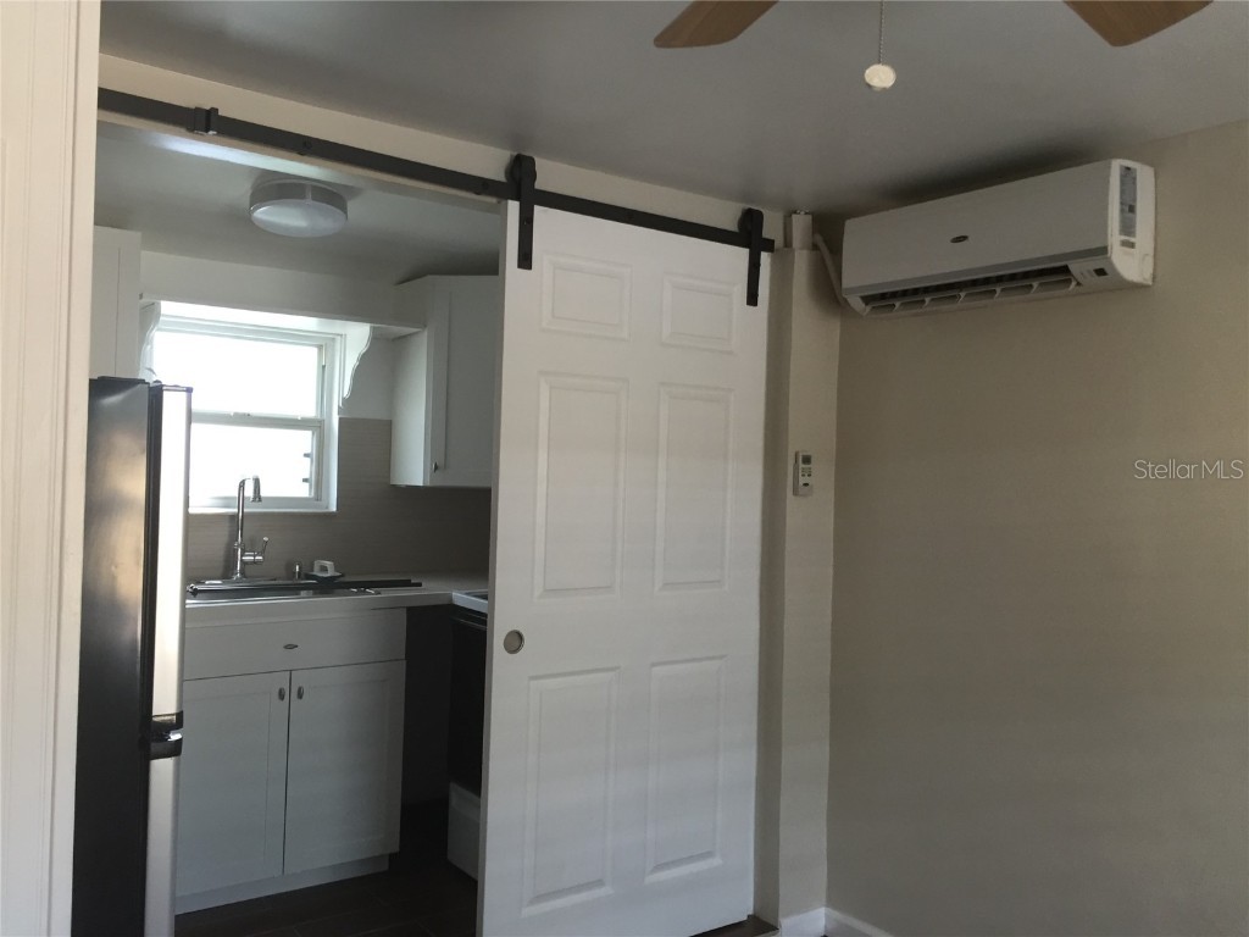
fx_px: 1046
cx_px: 624
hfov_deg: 61.7
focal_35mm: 29
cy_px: 468
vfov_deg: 48.2
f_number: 2.2
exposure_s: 1/30
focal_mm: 4.15
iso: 50
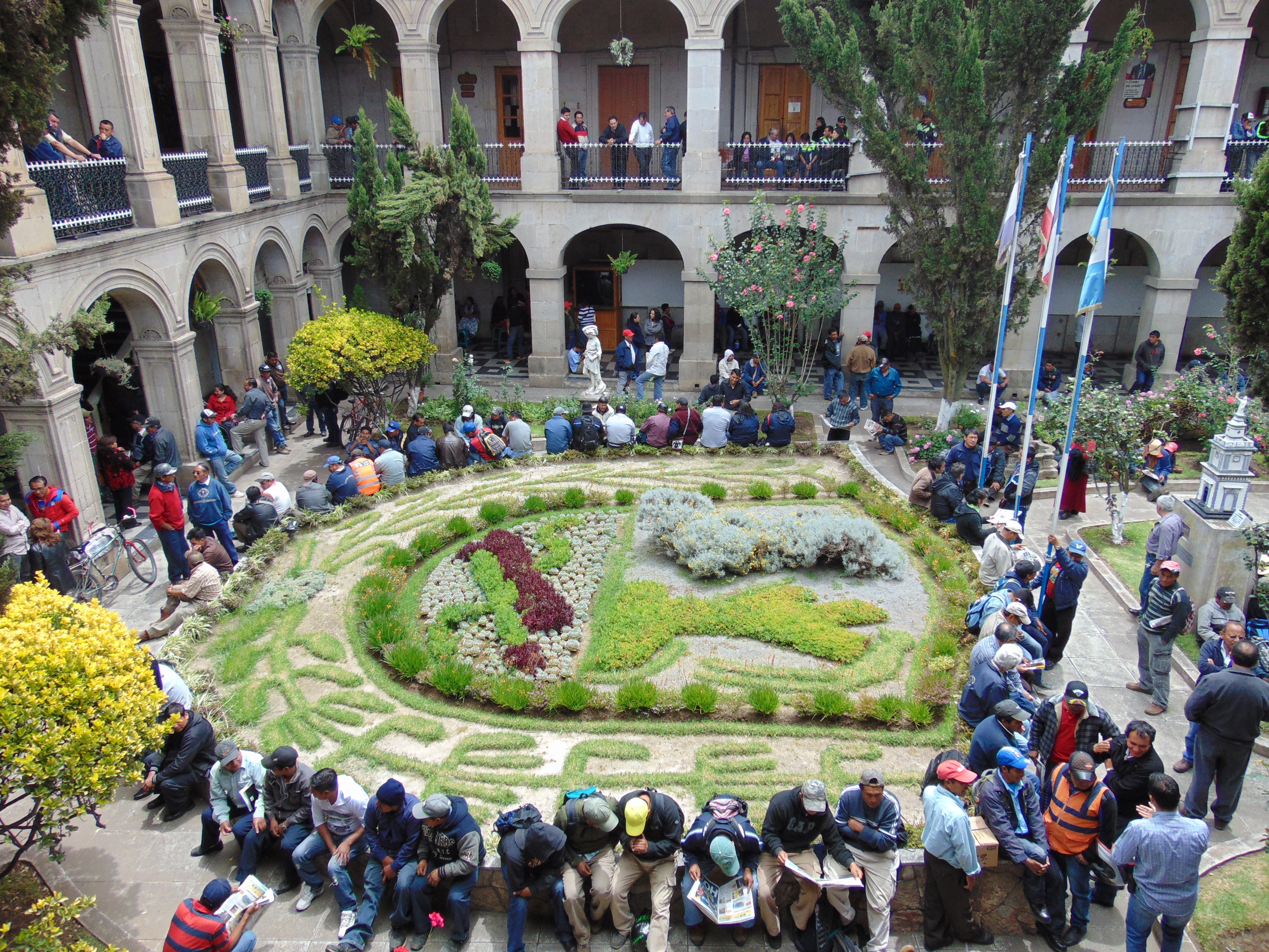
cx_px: 634
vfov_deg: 54.9
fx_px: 916
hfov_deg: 69.4
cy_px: 476
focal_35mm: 25
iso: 80
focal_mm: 4.5
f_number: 3
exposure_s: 1/320
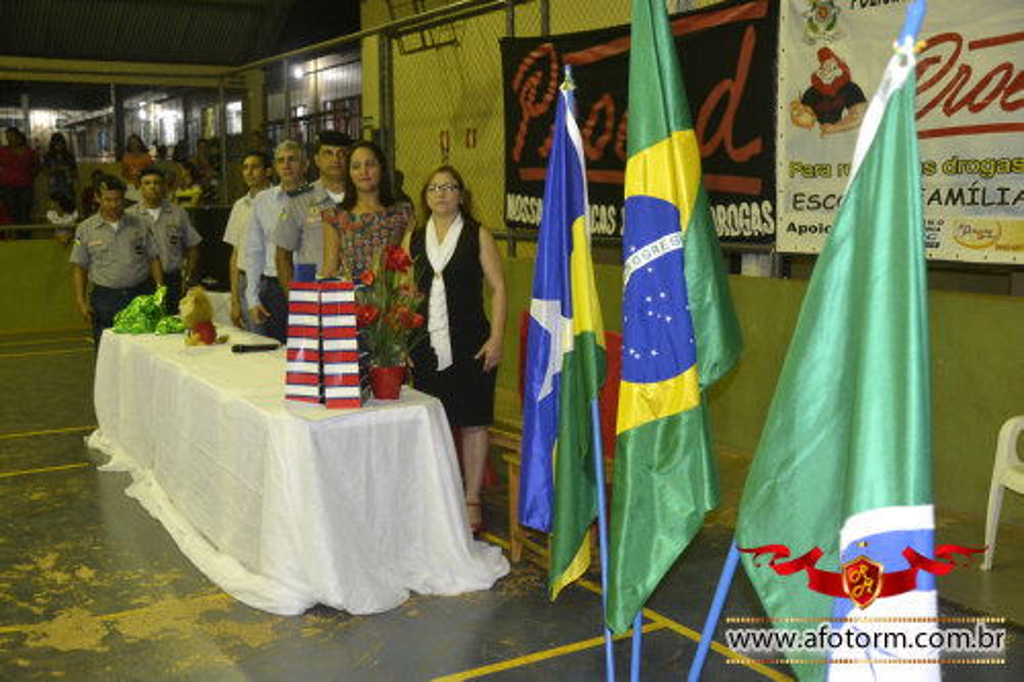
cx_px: 512
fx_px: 1194
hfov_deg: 46.4
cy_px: 341
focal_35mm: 42
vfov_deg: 31.9
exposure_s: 1/60
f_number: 4
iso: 1600
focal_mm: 28
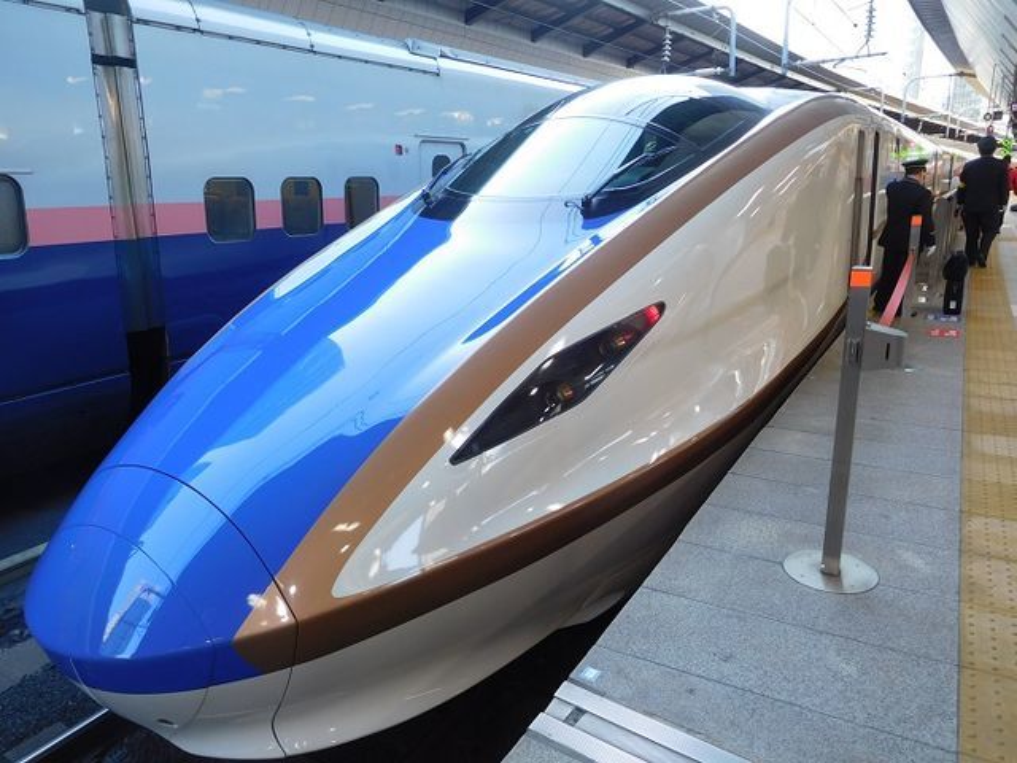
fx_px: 734
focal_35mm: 25
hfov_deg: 69.4
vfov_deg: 54.9
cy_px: 382
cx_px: 508
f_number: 3.4
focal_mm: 4.5
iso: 125
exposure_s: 1/40
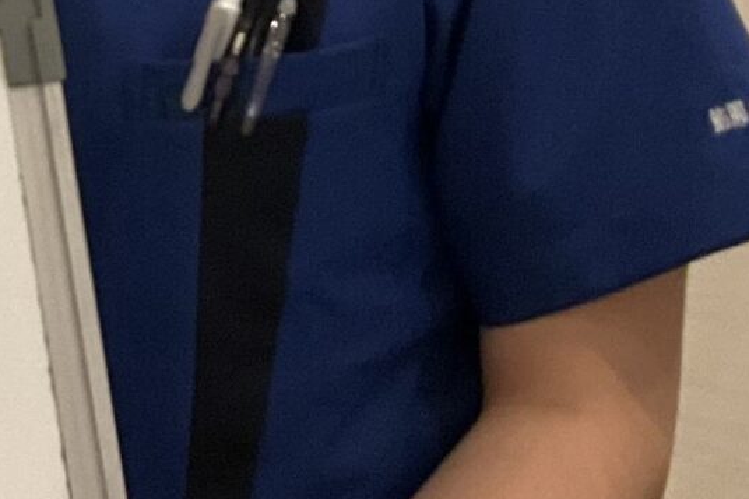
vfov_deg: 9.3
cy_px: -205
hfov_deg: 13.2
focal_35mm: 144
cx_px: -475
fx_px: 2995
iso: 200
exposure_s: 1/33
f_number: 1.8
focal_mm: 3
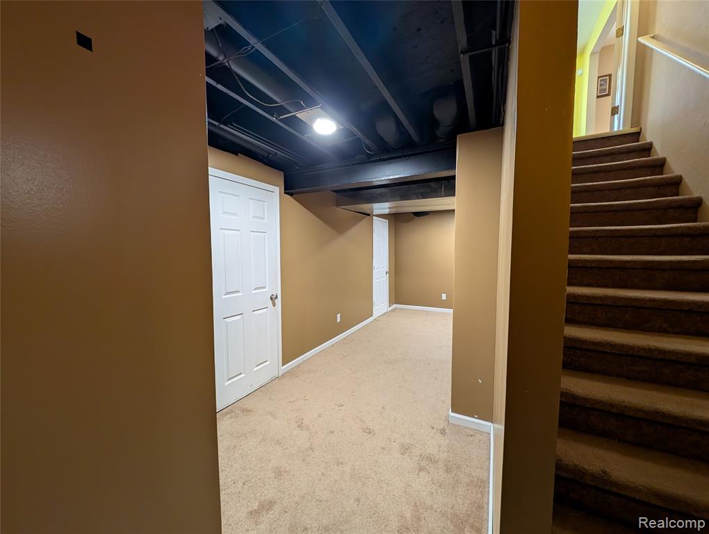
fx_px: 246
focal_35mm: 12
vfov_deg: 94.6
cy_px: 267
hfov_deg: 110.5
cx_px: 354
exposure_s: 1/24
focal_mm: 2.23
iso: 158
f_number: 1.95
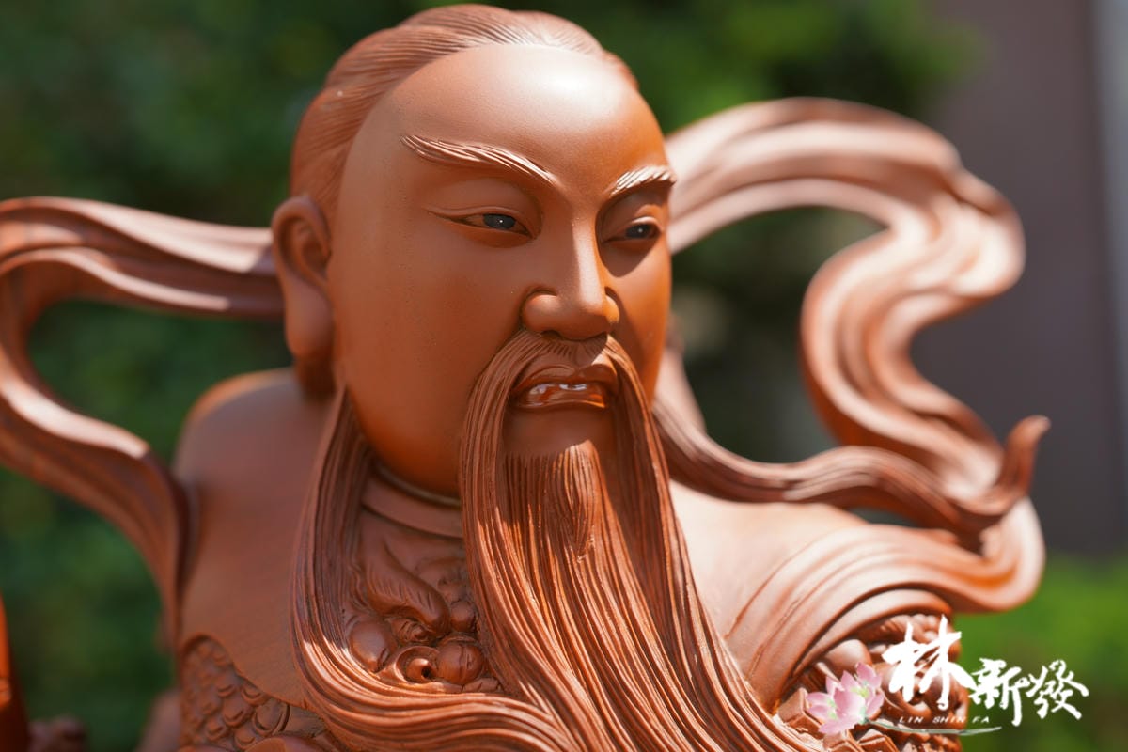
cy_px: 376
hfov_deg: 54.4
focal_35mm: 35
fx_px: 1097
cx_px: 564
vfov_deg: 37.9
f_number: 3.5
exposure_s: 1/800
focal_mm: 35
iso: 250
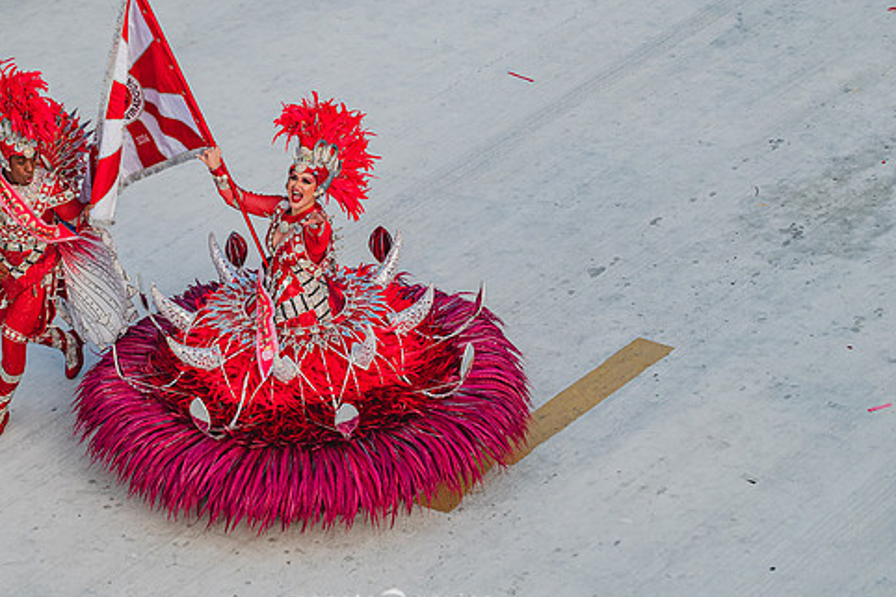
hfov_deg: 13.4
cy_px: 241
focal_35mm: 153
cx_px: 260
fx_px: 3806
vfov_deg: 9.0
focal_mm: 102
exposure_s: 1/1600
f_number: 5.6
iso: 200
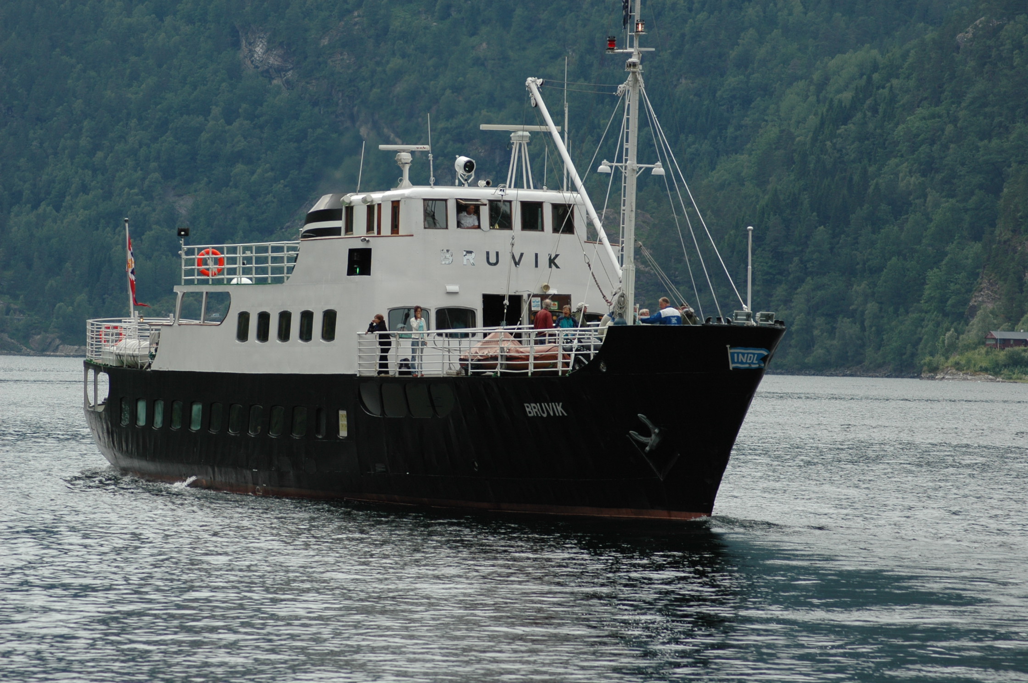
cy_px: 342
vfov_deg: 7.0
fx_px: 5562
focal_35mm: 195
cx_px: 514
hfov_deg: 10.6
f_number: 6.3
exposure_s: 1/640
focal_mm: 130
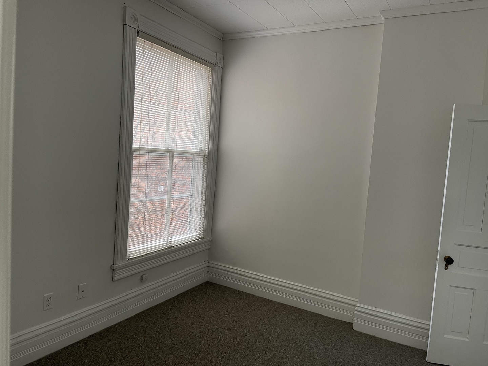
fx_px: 352
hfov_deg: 69.4
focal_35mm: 25
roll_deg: -4.7
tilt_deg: -4.1
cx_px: 244
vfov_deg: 54.9
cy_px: 183
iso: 160
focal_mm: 5.1
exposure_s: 1/60
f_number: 1.6
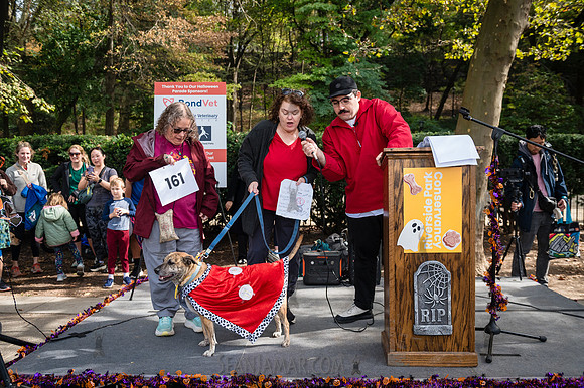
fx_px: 519
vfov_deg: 41.1
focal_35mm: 32
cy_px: 194
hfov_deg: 58.7
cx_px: 292
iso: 1000
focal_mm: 32
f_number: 4
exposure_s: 1/1250
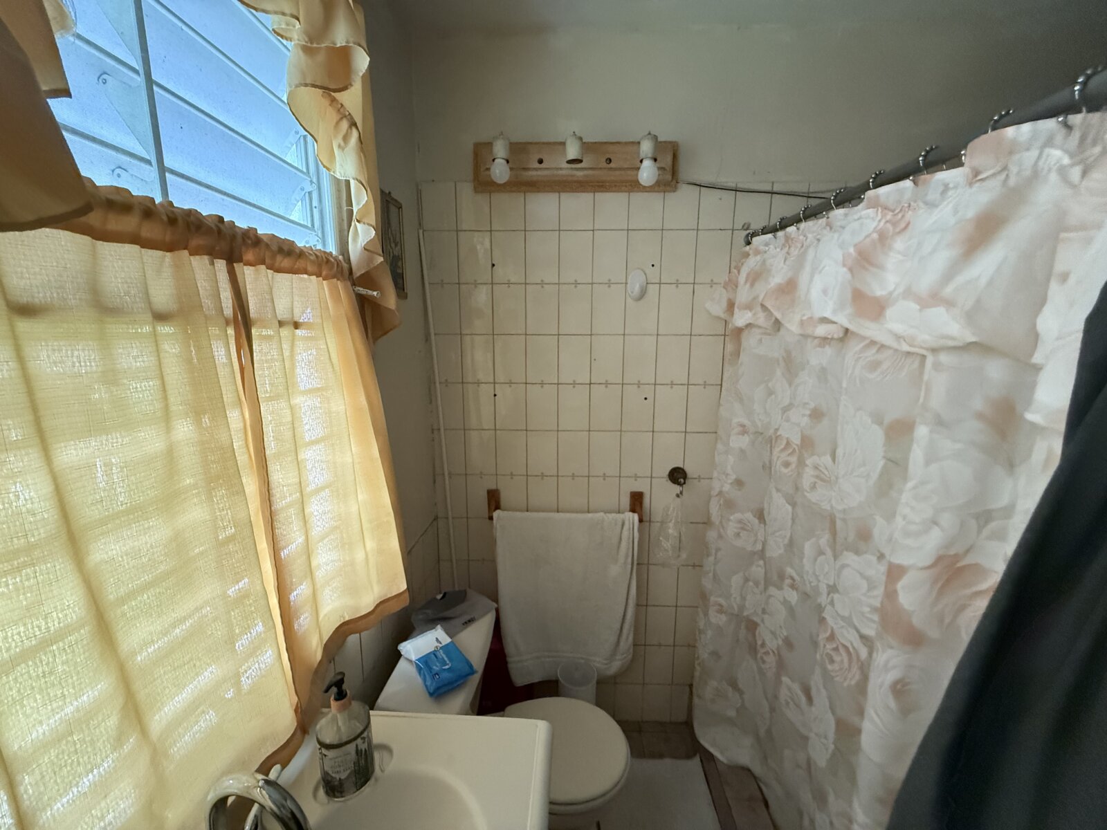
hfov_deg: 102.1
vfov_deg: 85.7
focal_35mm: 14
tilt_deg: -9.4
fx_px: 448
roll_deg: -1.0
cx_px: 554
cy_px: 415
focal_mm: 2.22
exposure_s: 1/60
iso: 640
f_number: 2.2
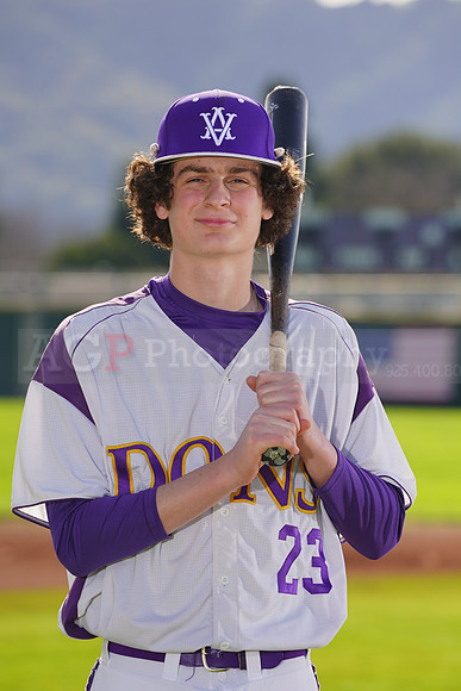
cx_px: 230
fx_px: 5260
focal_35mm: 274
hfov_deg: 5.0
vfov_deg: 7.5
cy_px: 346
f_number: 8
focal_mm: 274
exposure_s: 1/250
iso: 100
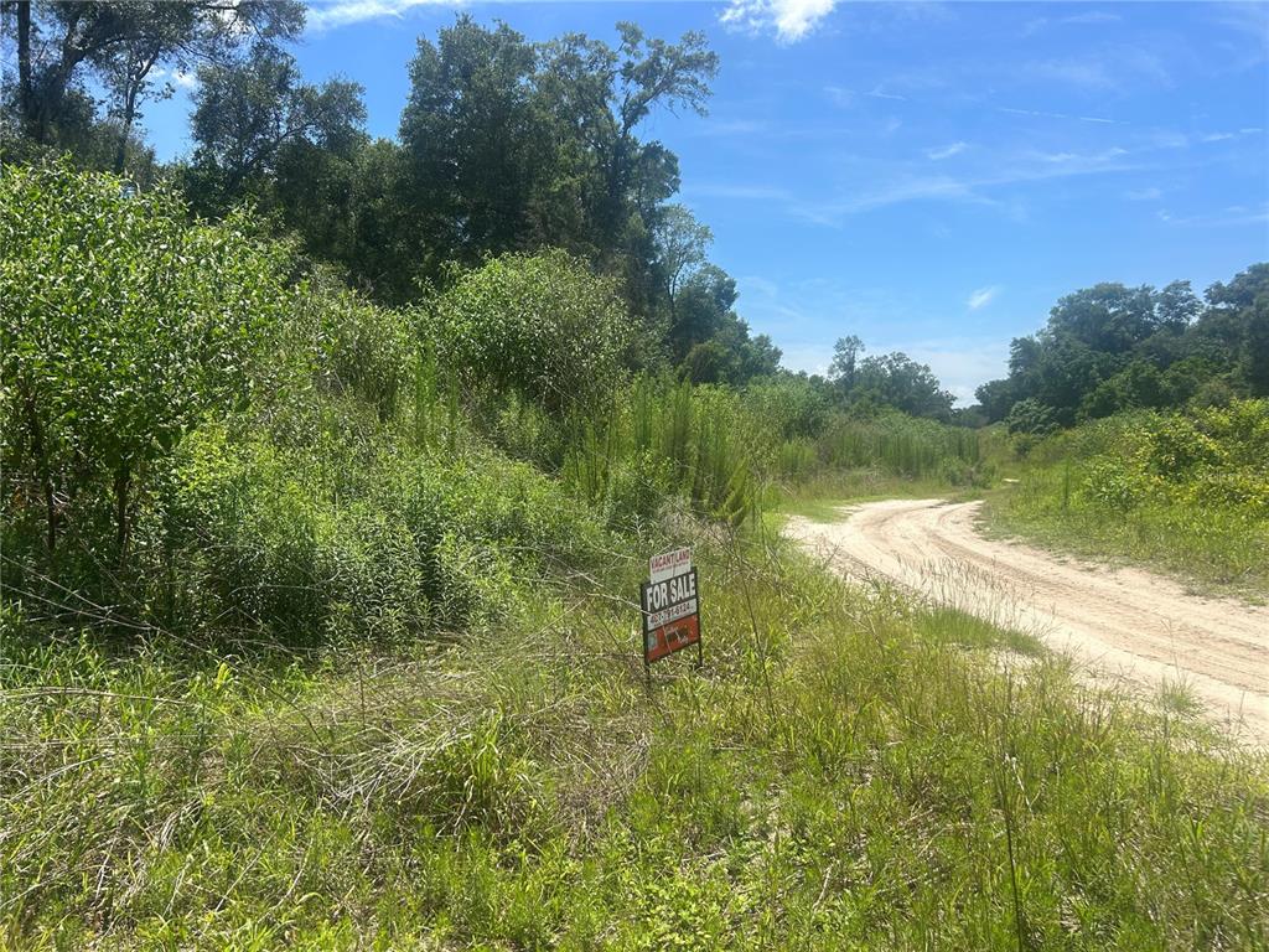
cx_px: 634
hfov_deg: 67.3
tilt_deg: -1.3
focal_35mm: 26
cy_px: 476
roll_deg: +2.6
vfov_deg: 53.1
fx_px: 953
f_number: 1.5
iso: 50
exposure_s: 1/3968
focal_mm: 5.7
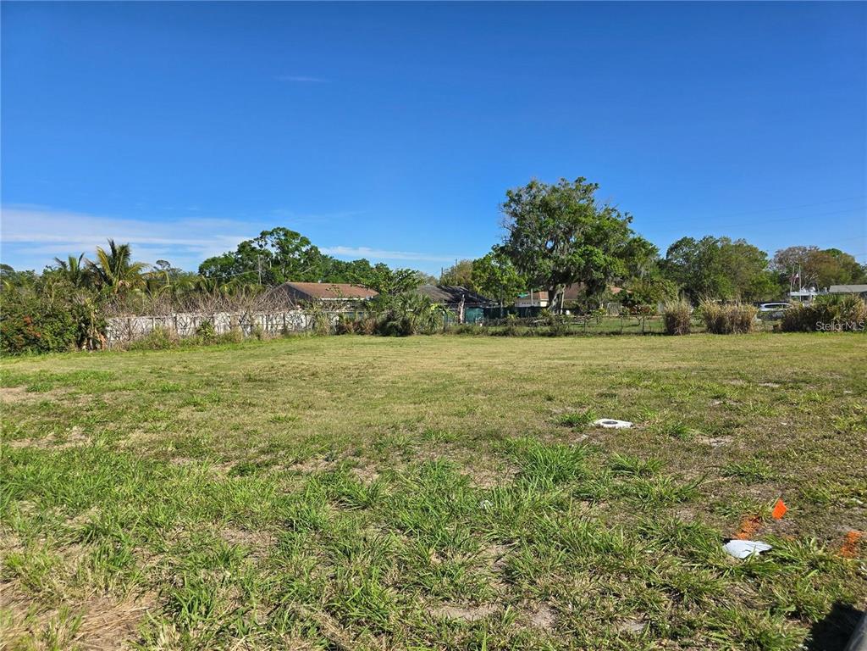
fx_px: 576
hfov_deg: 73.9
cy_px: 326
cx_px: 434
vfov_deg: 58.9
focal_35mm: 23
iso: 12
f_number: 1.7
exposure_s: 1/1132
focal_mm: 6.3
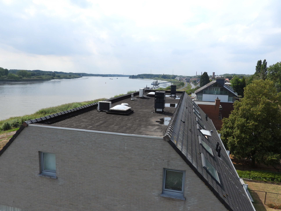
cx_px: 140
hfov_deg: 71.6
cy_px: 106
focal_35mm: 24
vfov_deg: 56.8
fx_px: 195
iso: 100
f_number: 2.8
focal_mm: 4.3
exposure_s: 1/1600
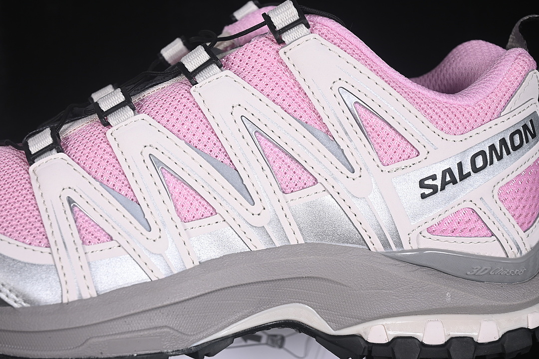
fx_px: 1123
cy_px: 180
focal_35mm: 75
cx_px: 270
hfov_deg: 27.0
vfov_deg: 18.2
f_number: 7.1
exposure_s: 1/80
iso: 160
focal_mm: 50
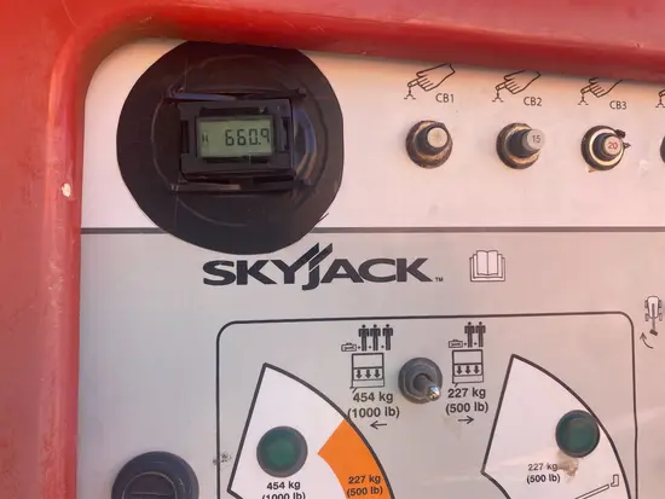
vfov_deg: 53.1
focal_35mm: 26
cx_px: 332
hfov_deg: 67.3
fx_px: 500
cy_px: 250
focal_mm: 4.25
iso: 32
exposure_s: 1/522
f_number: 1.8
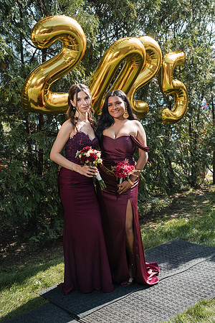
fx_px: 412
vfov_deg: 42.7
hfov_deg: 29.2
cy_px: 162
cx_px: 108
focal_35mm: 46
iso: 200
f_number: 5
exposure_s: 1/250
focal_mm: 46
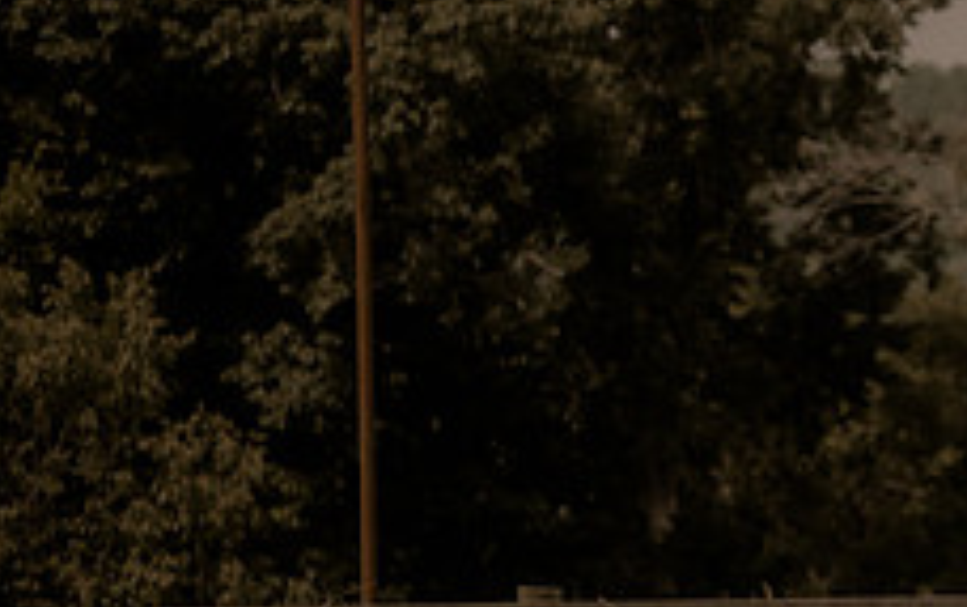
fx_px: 10869
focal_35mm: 412
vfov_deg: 3.2
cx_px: 1213
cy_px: 548
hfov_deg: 5.1
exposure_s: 1/1600
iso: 125
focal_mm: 155
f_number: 2.8
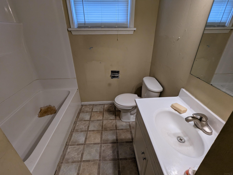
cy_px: 88
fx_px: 108
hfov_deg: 94.5
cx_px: 116
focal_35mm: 16
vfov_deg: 78.1
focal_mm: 2.35
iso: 60
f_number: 2.2
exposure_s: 1/40
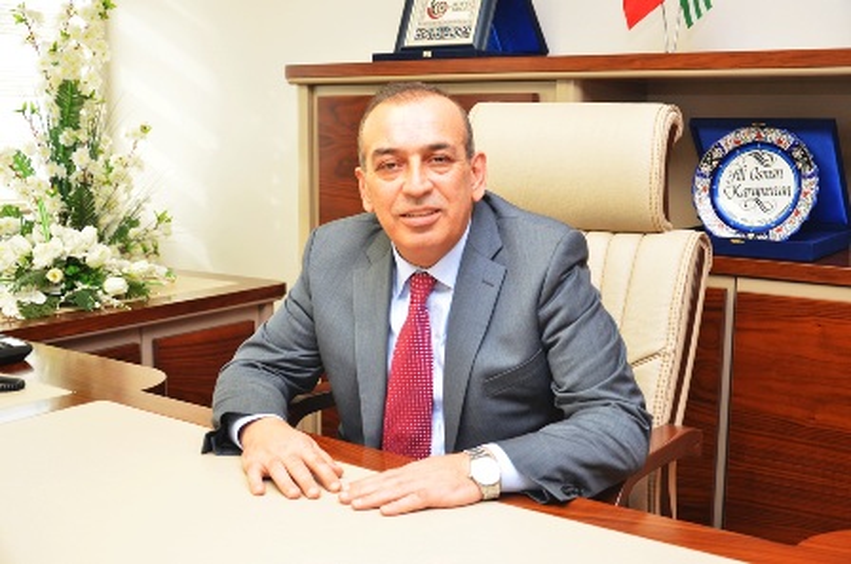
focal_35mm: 45
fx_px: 1062
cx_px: 426
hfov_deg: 43.7
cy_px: 282
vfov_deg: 29.8
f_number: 4.2
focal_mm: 30
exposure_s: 1/60
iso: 800
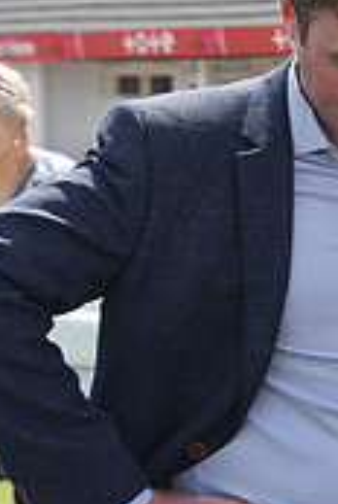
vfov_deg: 11.2
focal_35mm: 184
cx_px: 813
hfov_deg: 7.1
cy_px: 307
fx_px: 2581
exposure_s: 1/1250
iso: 400
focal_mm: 55
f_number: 5.6
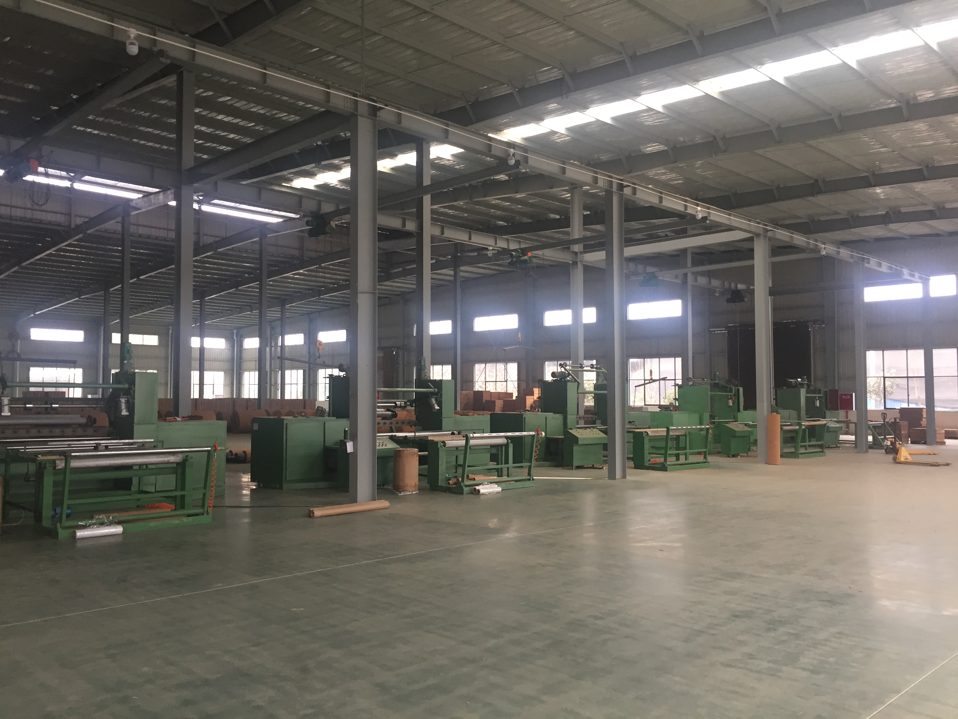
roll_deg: -0.5
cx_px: 479
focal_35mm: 29
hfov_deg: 61.7
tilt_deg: +2.3
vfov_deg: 48.2
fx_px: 803
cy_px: 360
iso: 100
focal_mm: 4.15
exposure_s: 1/33
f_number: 2.2
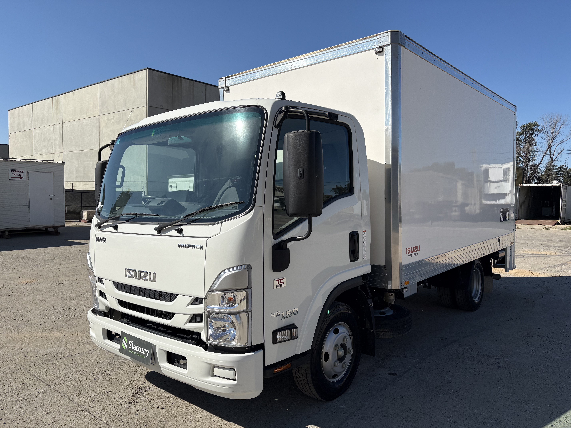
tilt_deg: -3.0
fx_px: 429
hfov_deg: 67.3
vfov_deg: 53.1
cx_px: 286
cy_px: 214
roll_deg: -0.8
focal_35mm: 26
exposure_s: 1/5814
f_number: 1.6
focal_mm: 5.96
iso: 50
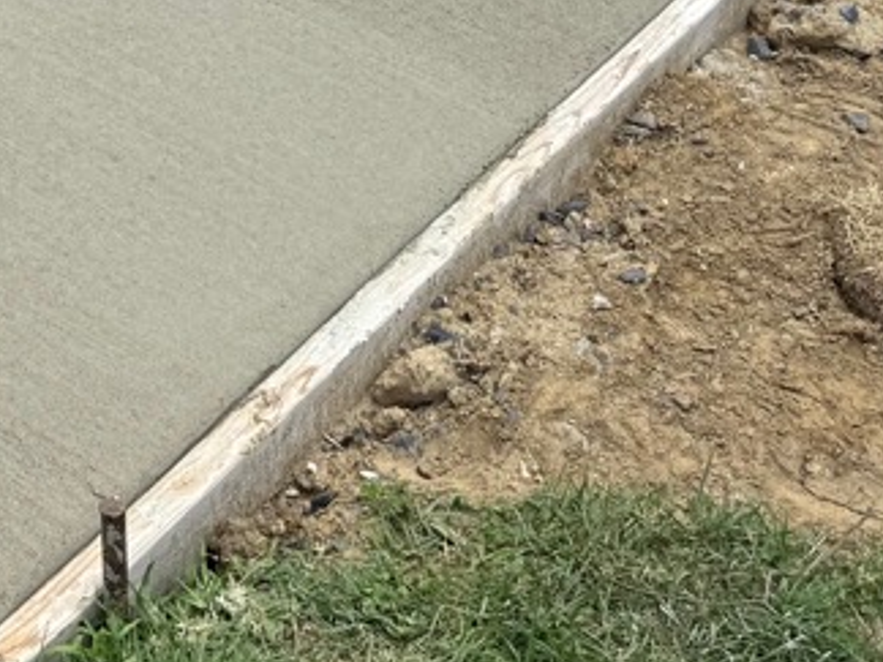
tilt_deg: -20.6
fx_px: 2270
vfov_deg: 14.5
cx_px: 114
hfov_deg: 21.6
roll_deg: +0.7
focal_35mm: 89
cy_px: -534
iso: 80
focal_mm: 6.76
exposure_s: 1/2703
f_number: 1.78
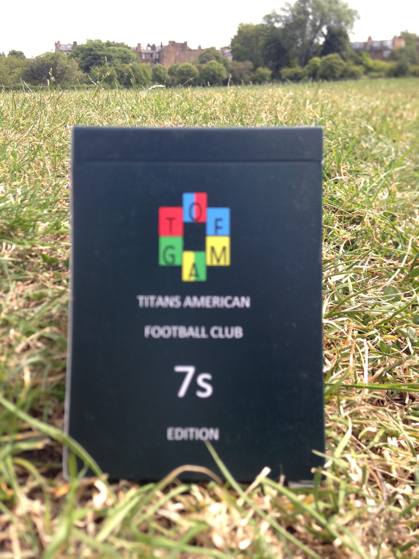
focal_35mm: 33
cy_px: 280
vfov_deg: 55.4
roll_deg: -0.2
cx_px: 210
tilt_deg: -19.3
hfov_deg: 42.9
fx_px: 533
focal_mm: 4.12
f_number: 2.4
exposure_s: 1/480
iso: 50
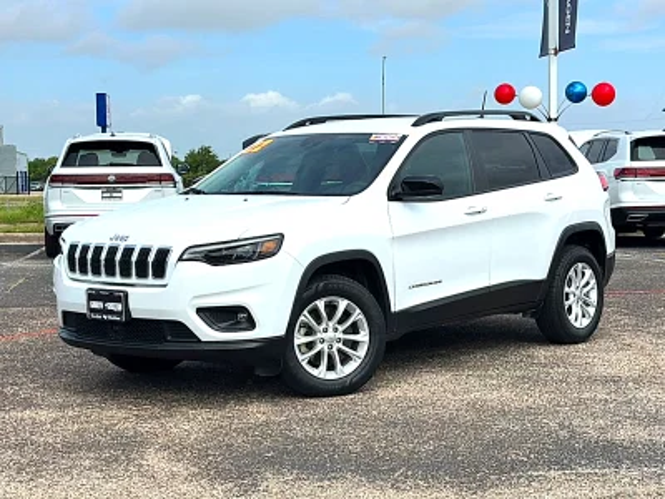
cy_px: 250
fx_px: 1133
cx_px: 332
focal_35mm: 59
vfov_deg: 24.8
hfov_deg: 32.7
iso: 64
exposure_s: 1/5319
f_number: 1.78
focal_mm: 6.86
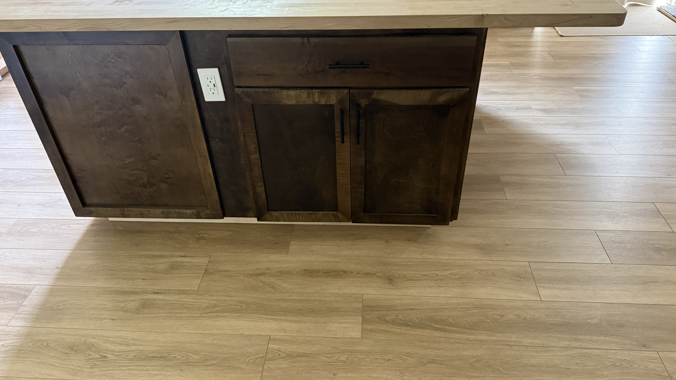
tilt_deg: -37.2
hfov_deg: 69.9
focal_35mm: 27
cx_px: 336
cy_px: 195
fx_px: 484
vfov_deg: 42.9
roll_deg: +2.1
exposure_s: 1/51
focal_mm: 6.76
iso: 800
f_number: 1.78
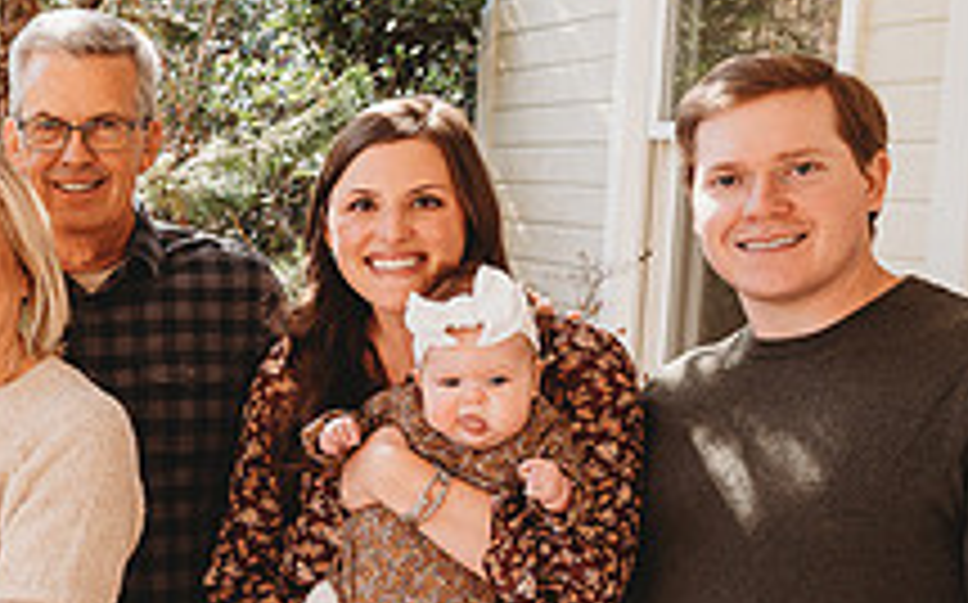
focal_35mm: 66
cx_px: -158
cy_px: 479
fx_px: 1740
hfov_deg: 27.7
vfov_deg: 19.5
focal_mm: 24
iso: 400
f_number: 4.5
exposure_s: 1/200
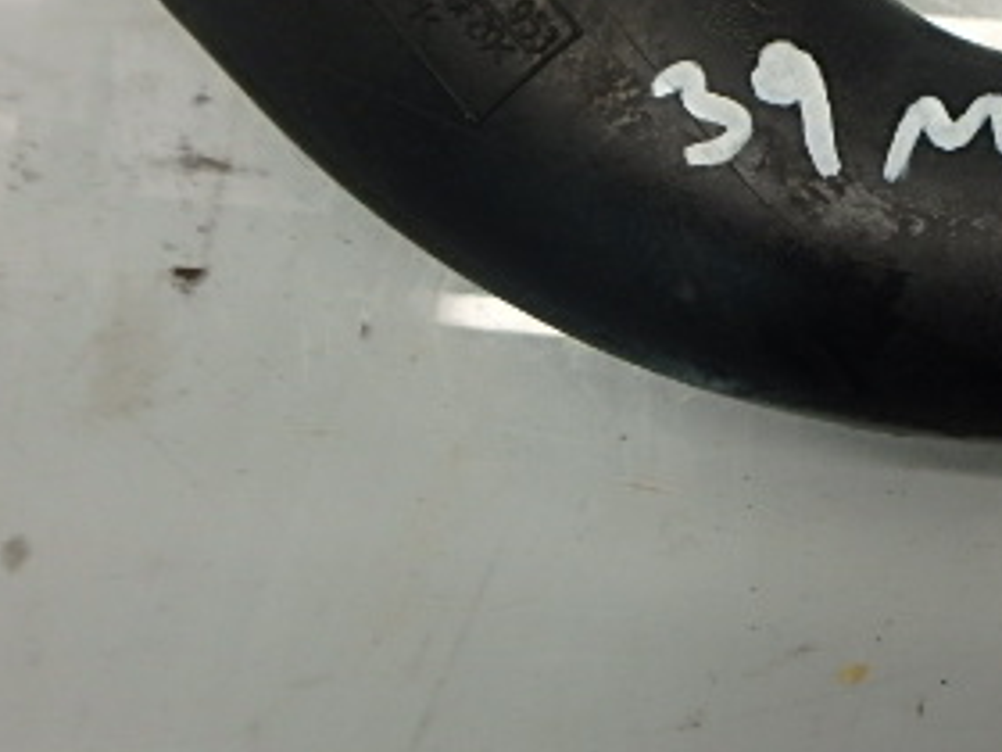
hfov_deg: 35.8
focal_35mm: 48
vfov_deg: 29.0
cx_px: 998
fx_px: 1389
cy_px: 68
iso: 160
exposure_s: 1/80
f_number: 3.5
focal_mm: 3.7
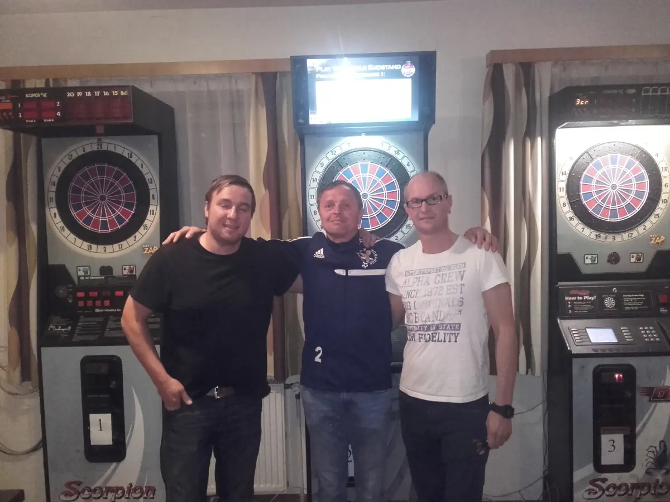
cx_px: 335
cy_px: 251
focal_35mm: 31
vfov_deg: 45.4
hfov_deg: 58.4
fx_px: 600
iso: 450
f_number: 2.2
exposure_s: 1/14
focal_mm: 3.31
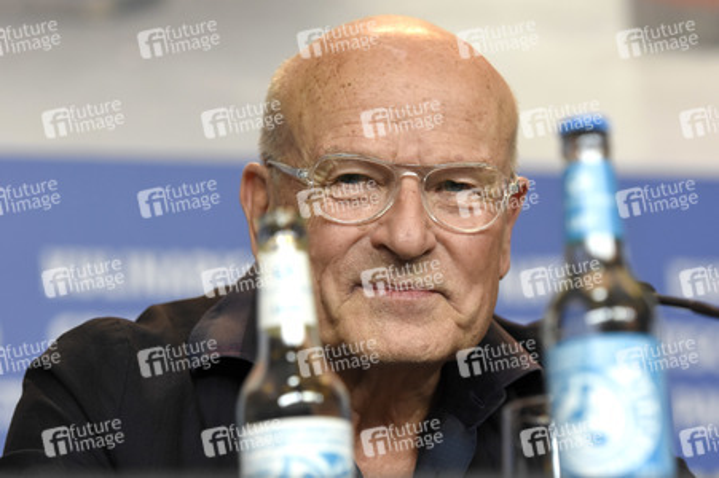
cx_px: 360
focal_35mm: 202
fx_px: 4041
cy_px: 239
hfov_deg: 10.2
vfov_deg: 6.8
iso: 1250
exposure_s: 1/400
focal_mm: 135
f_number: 4
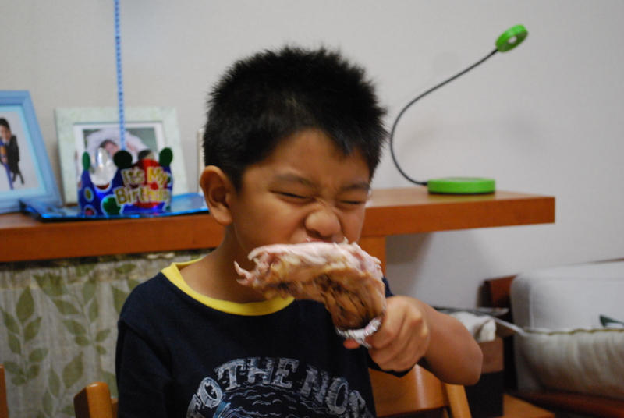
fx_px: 1146
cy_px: 209
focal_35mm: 66
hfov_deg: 30.5
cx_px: 312
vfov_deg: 20.7
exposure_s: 1/20
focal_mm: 44
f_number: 5.3
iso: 1600
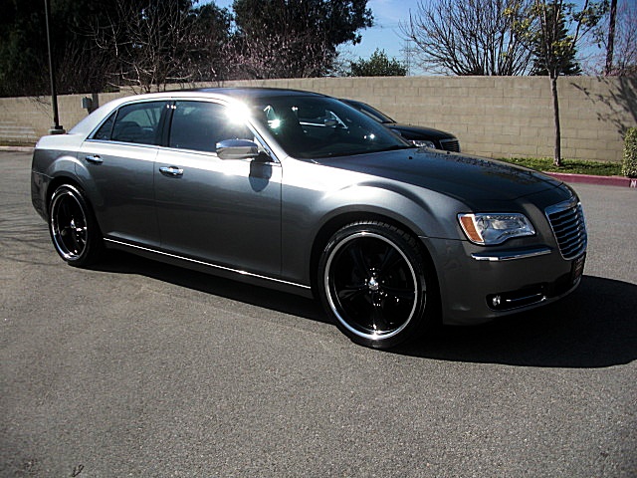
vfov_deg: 39.7
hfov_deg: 51.4
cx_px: 318
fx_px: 662
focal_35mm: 36
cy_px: 239
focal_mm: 6.3
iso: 50
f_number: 7.9
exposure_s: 1/160
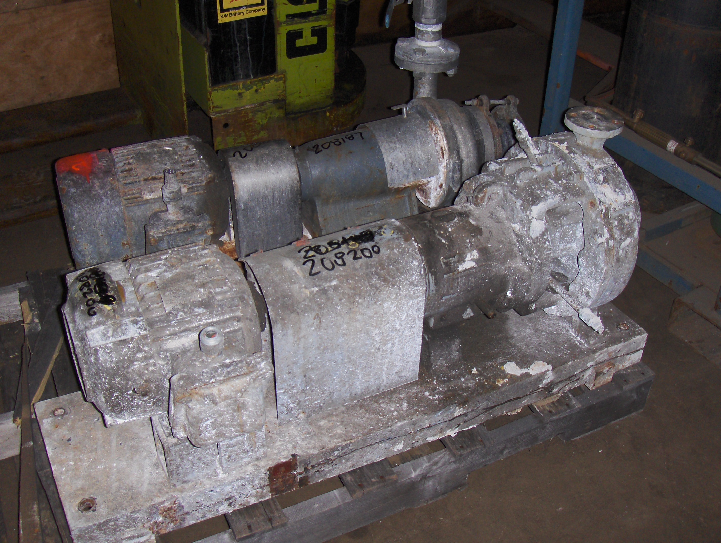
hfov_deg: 45.7
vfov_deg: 35.2
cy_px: 272
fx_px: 855
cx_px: 360
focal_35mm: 41
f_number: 3.5
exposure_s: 1/60
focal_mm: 6.5
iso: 100
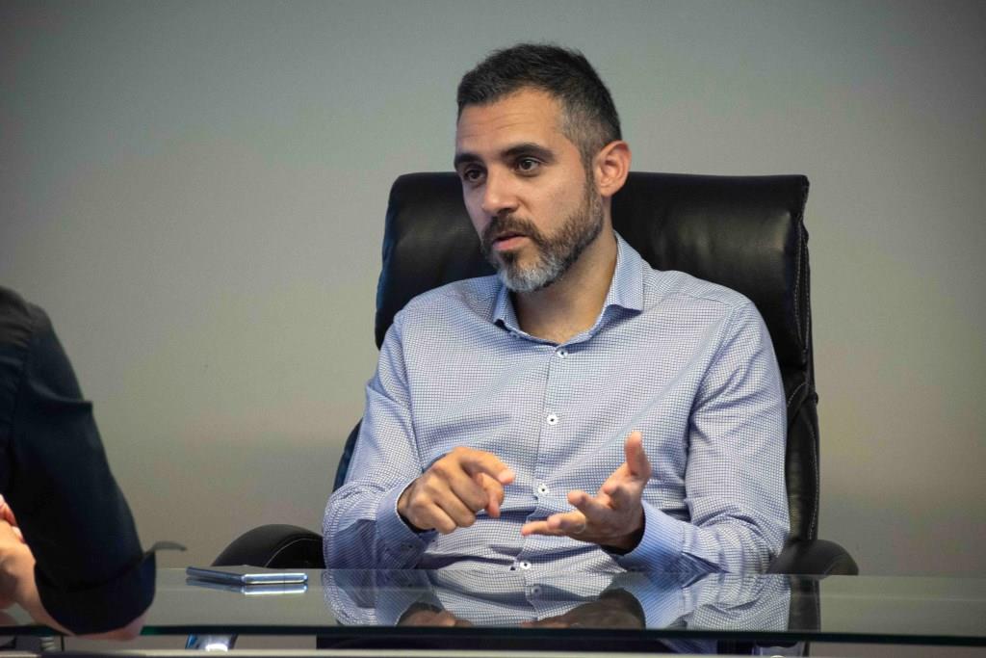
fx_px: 5752
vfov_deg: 6.5
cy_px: 329
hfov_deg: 9.8
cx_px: 493
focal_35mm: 210
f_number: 6.3
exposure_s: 1/160
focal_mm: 140
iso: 1250
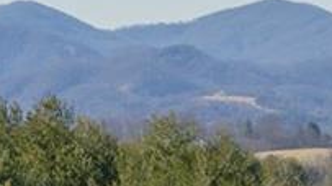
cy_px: 140
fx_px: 4585
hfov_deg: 4.1
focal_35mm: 521
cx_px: 482
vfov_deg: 2.3
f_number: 16
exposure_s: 1/320
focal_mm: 66
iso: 400
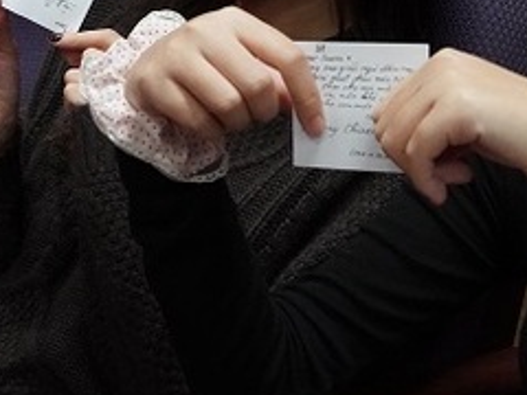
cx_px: 226
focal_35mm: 84
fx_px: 1279
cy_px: 63
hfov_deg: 23.3
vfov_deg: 17.4
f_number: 5.6
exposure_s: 1/160
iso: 5000
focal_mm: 20
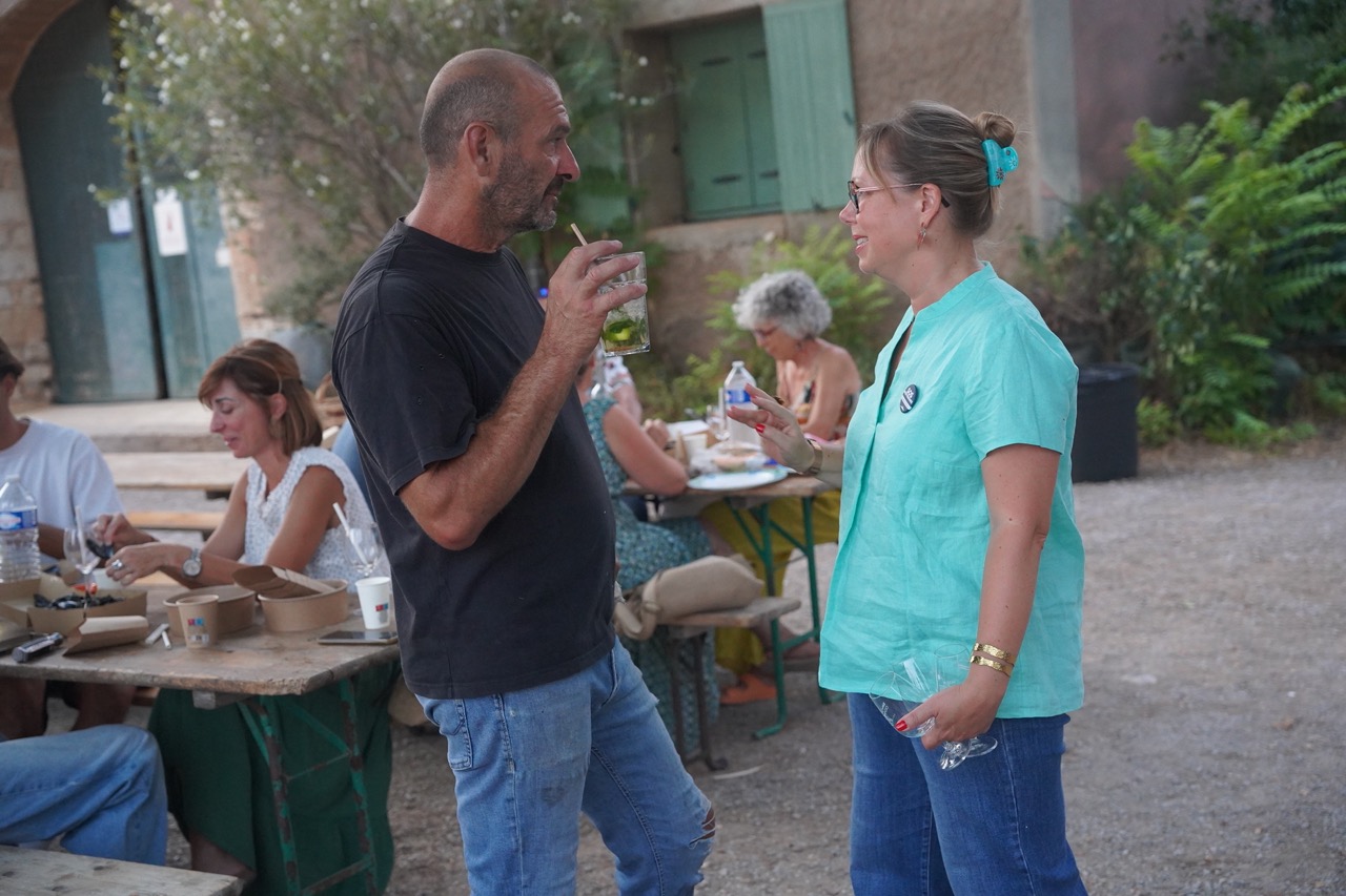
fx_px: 1918
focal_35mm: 51
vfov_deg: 26.3
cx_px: 673
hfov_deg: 38.7
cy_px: 448
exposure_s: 1/160
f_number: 4
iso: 6400
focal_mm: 51.3
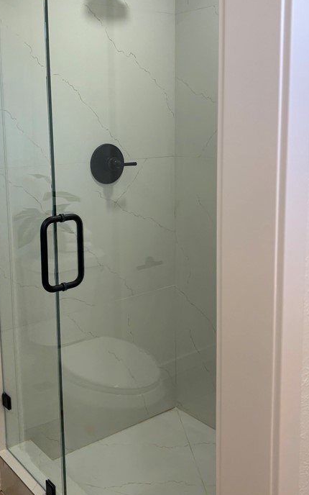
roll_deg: +0.2
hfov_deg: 31.2
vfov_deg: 48.0
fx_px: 552
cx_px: 126
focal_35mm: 41
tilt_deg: -7.6
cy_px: 204
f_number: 1.6
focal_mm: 5.96
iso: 50
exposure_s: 1/120
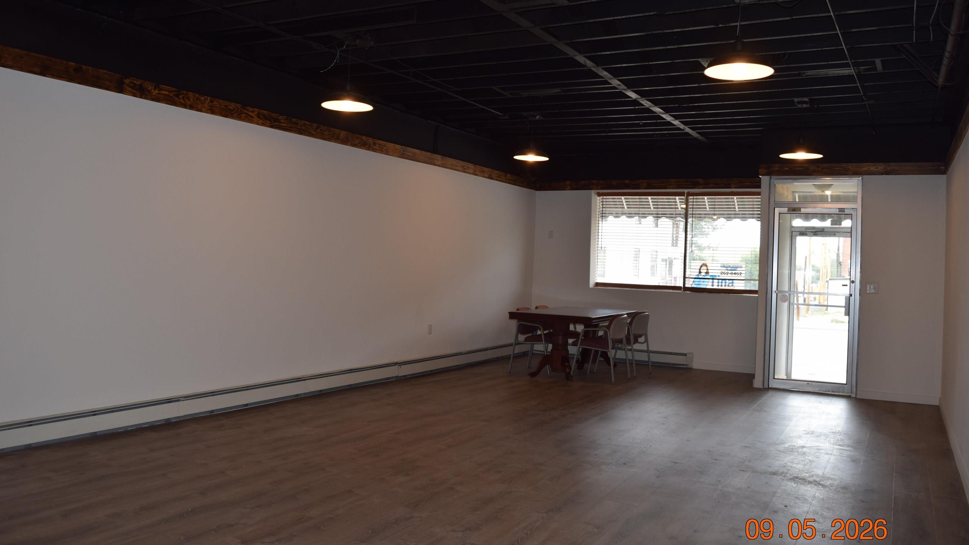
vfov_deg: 40.1
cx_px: 484
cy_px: 248
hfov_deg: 66.1
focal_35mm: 29
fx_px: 745
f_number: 5.6
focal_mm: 18
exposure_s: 1/125
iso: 360
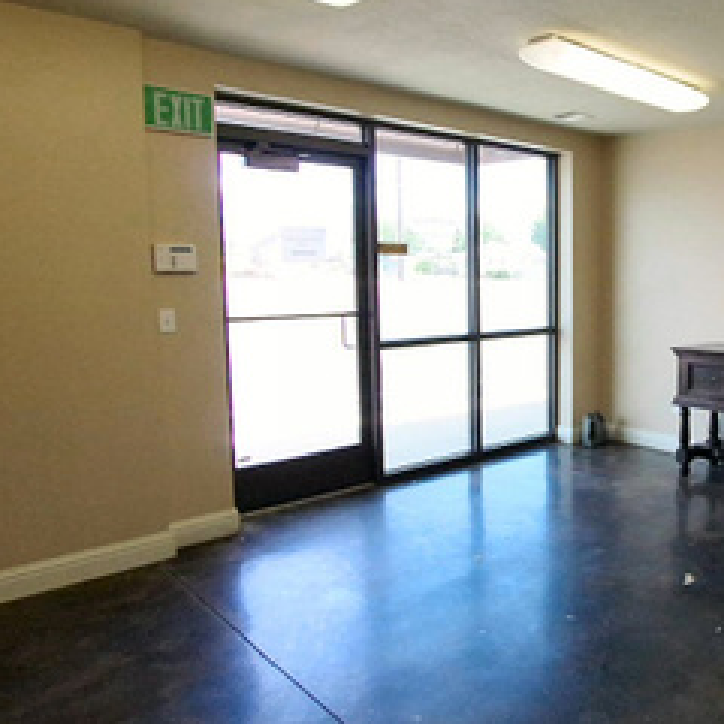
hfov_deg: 44.5
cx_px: 640
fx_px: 805
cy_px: 345
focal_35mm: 34
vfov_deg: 48.4
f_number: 5.6
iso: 3200
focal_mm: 10
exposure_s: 1/400
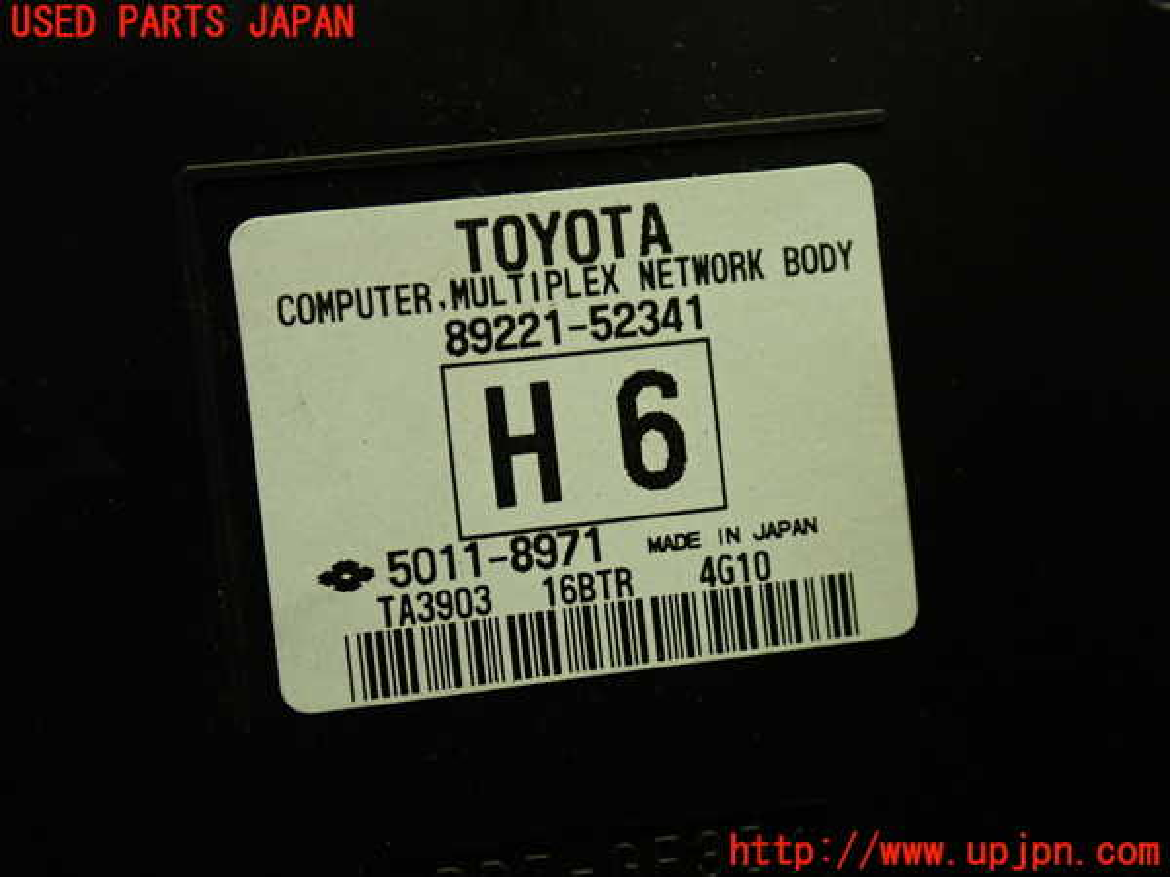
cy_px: 438
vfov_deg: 30.9
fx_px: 1589
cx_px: 585
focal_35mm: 47
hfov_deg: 40.4
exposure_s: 1/50
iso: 250
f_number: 3.1
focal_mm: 8.4
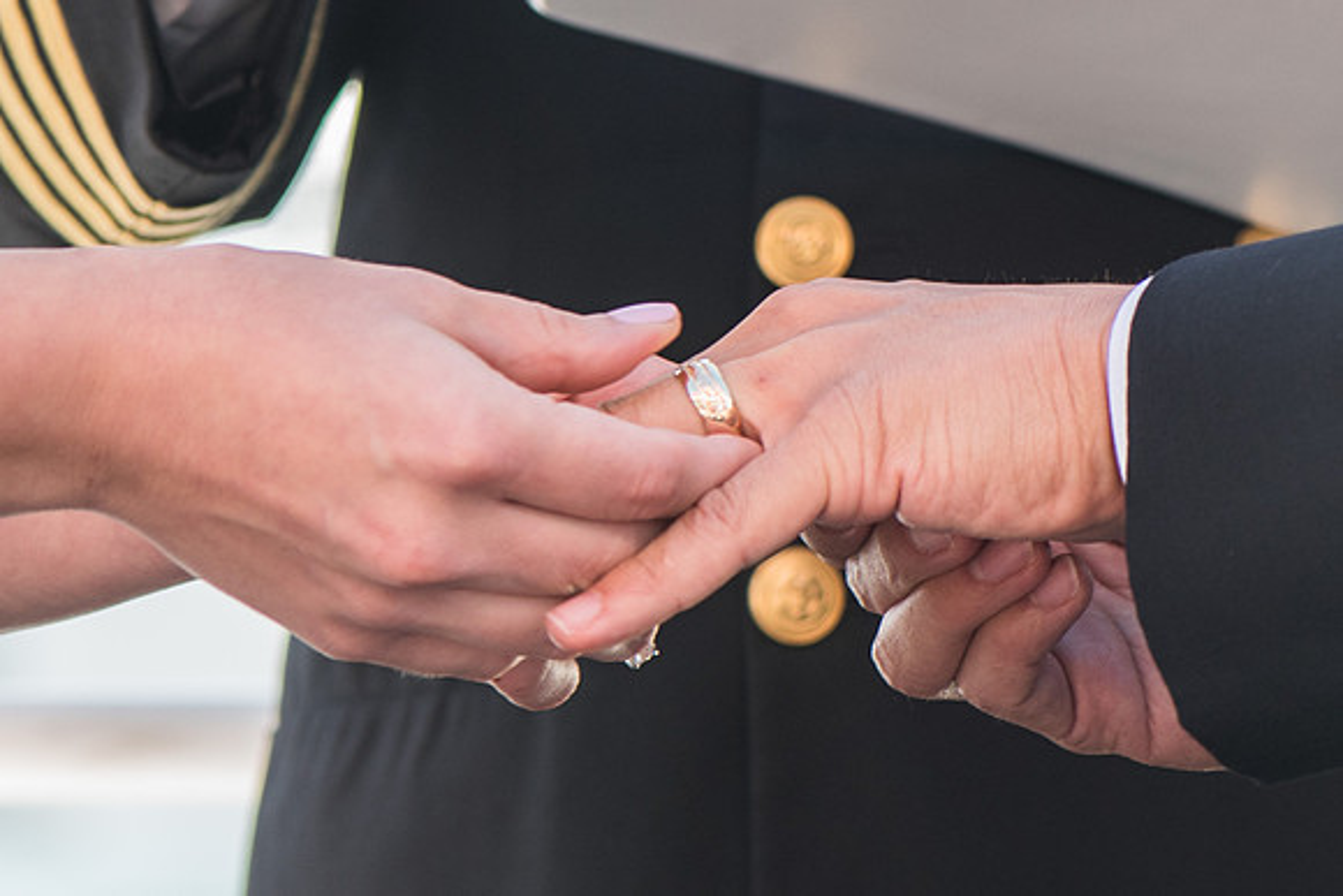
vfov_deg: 4.7
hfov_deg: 7.0
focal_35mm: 293
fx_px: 10947
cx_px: 652
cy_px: 199
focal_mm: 105
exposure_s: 1/200
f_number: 2.8
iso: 200
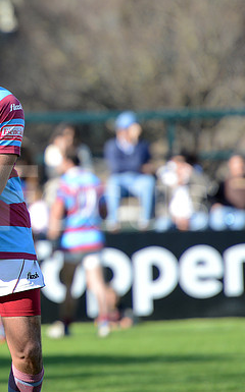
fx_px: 4442
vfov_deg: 5.1
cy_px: 196
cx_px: -47
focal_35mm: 415
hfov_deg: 3.2
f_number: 4
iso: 320
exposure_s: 1/800
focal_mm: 270
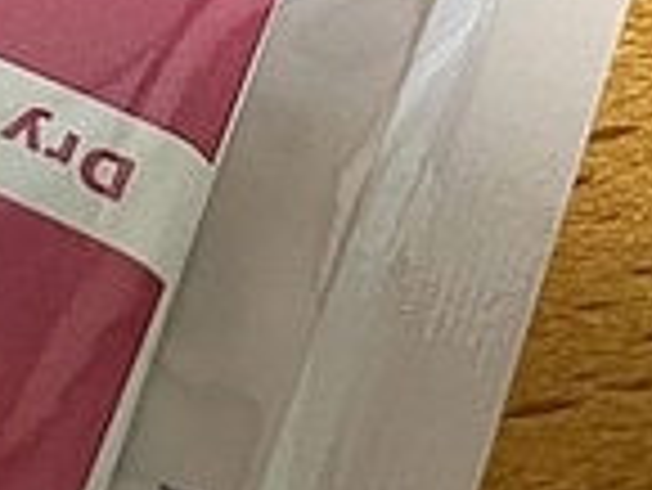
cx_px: -895
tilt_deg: -55.7
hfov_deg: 11.5
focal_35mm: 143
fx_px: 2696
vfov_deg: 10.2
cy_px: -85
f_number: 1.6
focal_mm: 4.2
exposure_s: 1/50
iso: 80
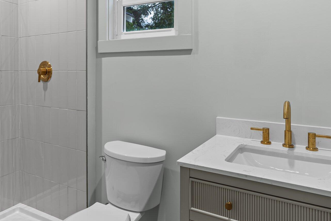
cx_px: 165
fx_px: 248
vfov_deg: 47.5
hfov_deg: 67.4
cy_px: 83
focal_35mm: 27
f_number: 8
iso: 100
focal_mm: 17
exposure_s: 2.5
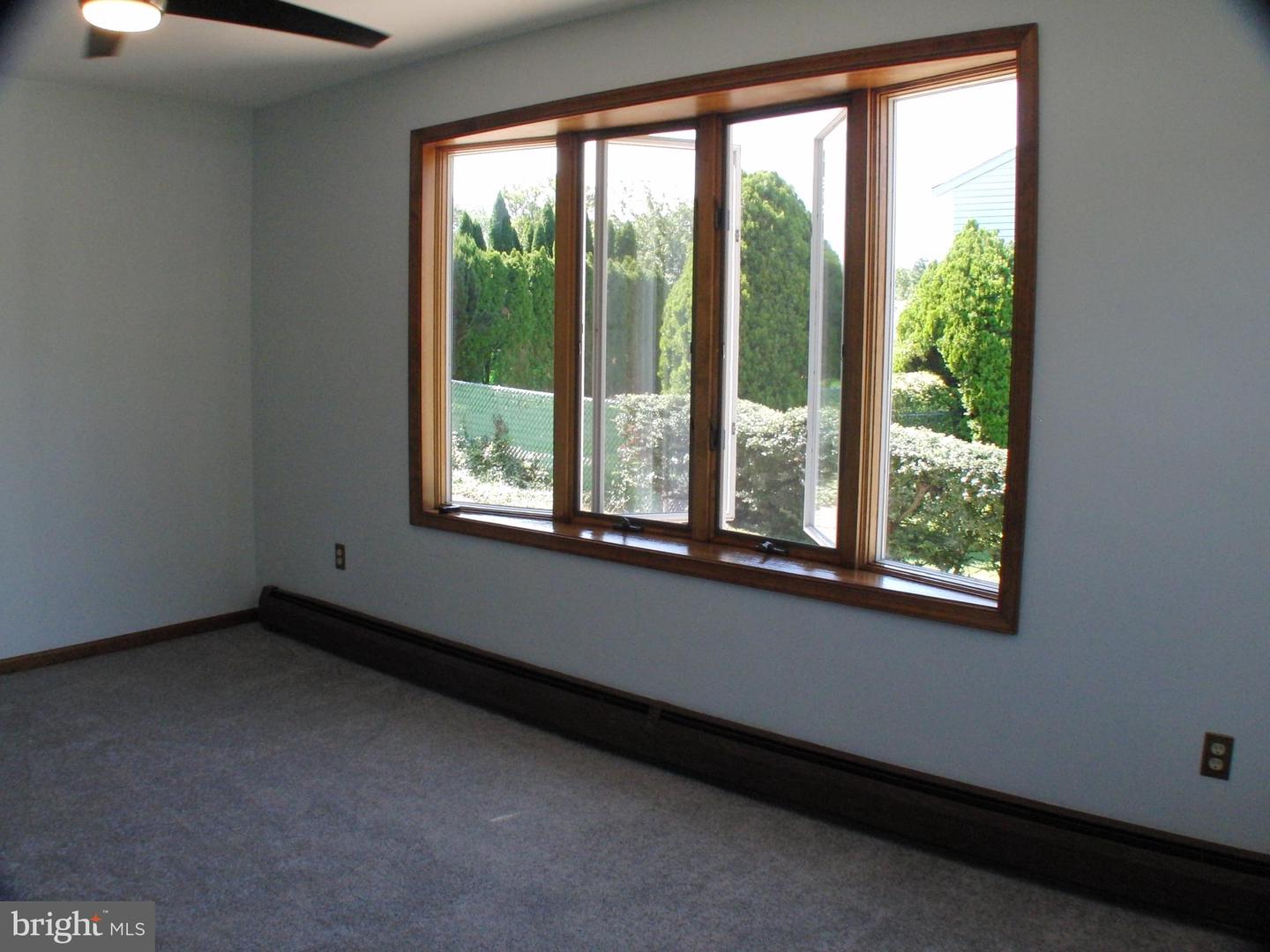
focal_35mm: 36
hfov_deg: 51.4
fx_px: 1321
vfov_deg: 39.7
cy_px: 476
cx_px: 635
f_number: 4.2
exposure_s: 1/250
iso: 400
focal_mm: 7.3
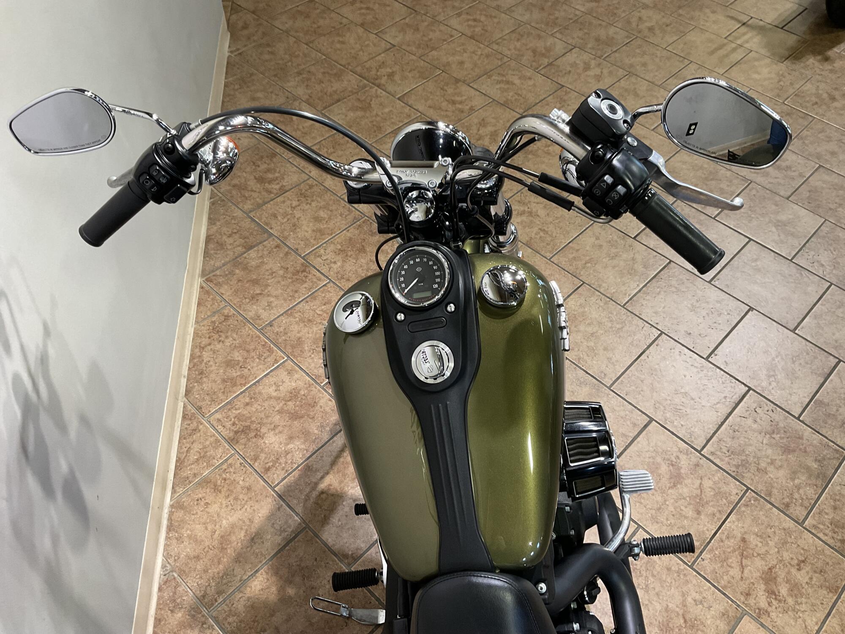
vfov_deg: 48.2
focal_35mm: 29
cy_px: 317
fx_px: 708
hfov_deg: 61.7
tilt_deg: -51.2
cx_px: 422
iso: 80
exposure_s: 1/60
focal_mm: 3
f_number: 1.8
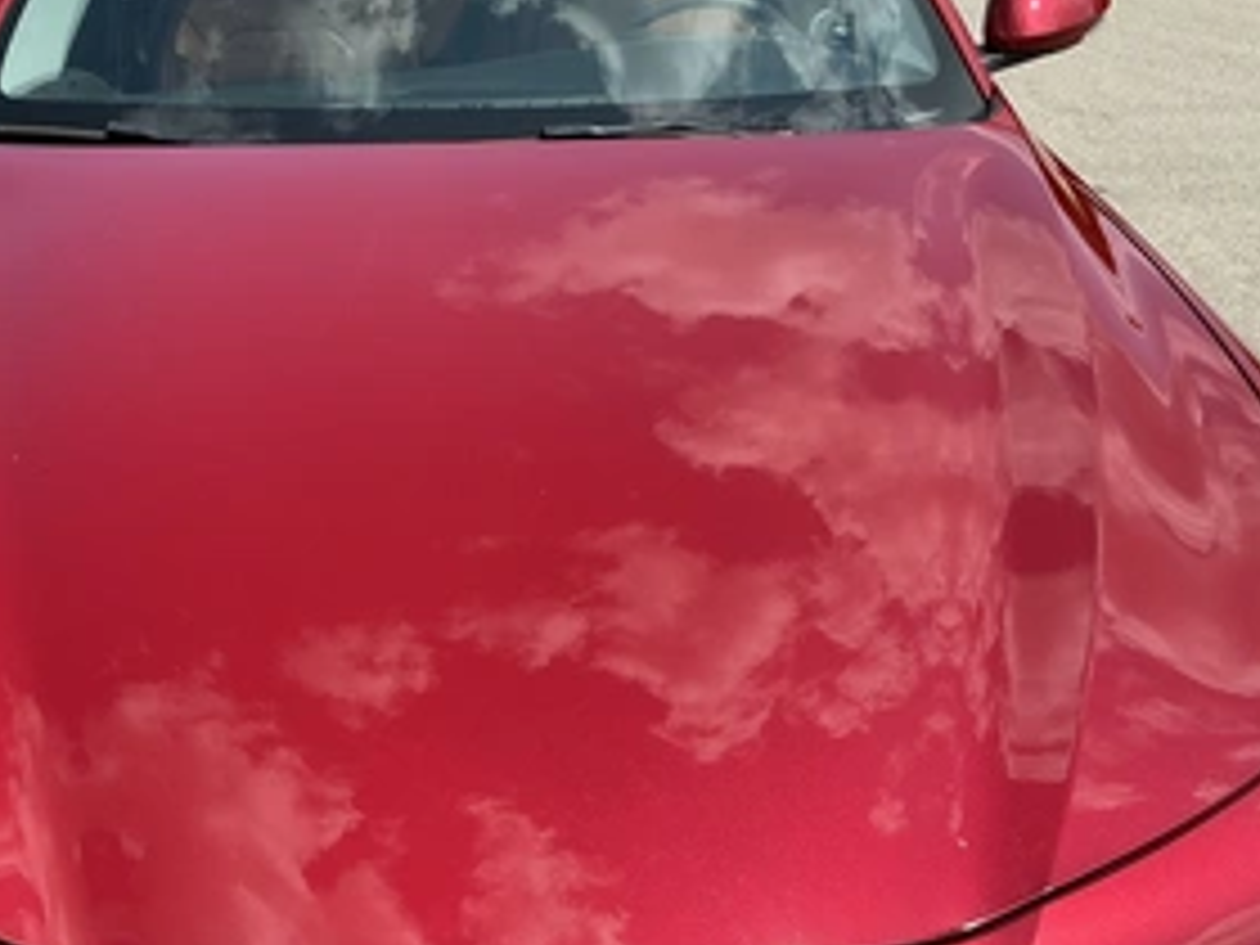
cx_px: 518
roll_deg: -1.8
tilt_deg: -22.3
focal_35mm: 40
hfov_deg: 46.6
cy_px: 346
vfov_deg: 35.7
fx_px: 1456
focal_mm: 3
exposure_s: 1/1168
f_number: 1.8
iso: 25
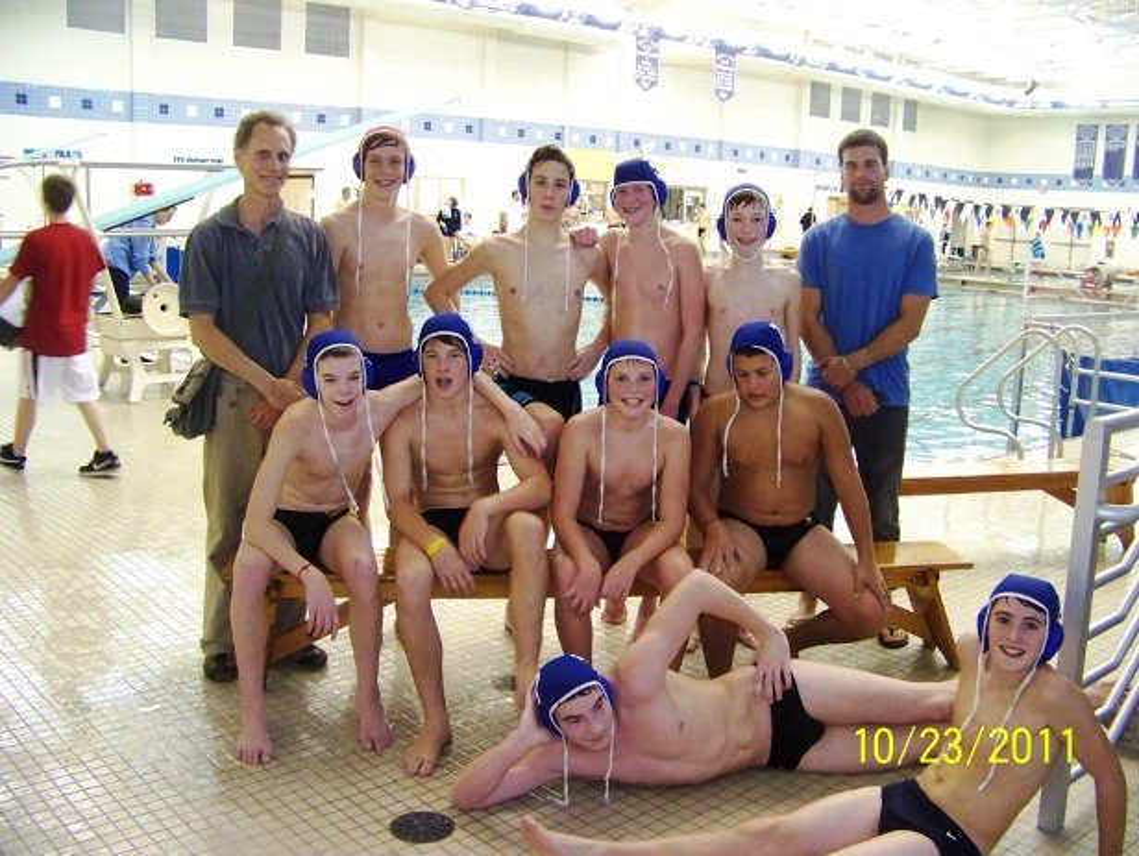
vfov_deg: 39.7
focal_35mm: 36
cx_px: 570
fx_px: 1185
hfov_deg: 51.3
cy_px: 428
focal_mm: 5.85
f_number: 2.8
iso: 400
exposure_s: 1/30
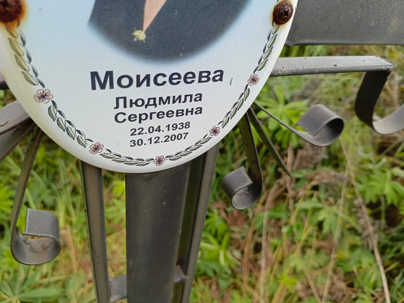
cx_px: 202
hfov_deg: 69.4
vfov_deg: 54.9
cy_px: 152
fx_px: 292
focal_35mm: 25
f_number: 1.69
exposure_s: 1/322
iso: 112
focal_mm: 4.76
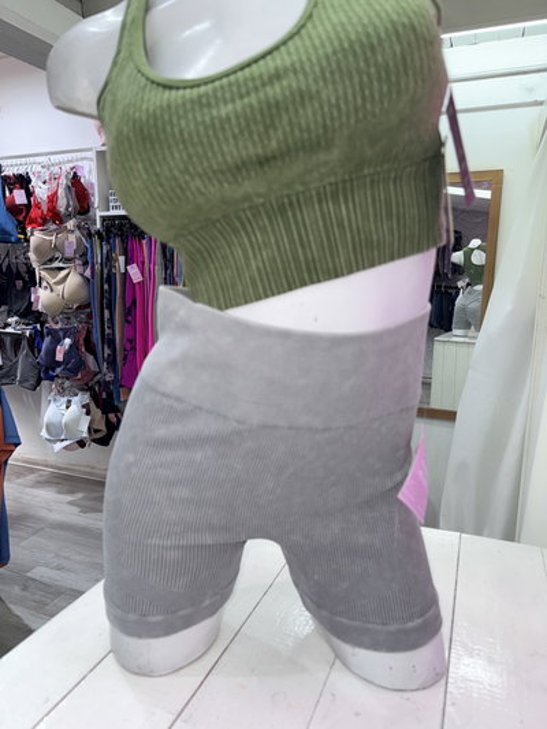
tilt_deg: -10.5
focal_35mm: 24
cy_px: 364
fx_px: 505
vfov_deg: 71.6
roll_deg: -1.0
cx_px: 274
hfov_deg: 56.8
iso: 50
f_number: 1.78
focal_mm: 6.76
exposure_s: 1/58
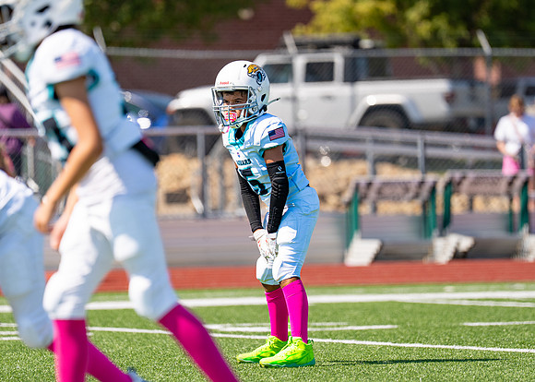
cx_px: 249
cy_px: 170
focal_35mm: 305
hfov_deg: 6.6
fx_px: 4633
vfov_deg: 4.7
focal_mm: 191
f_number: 2.8
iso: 100
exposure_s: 1/2000
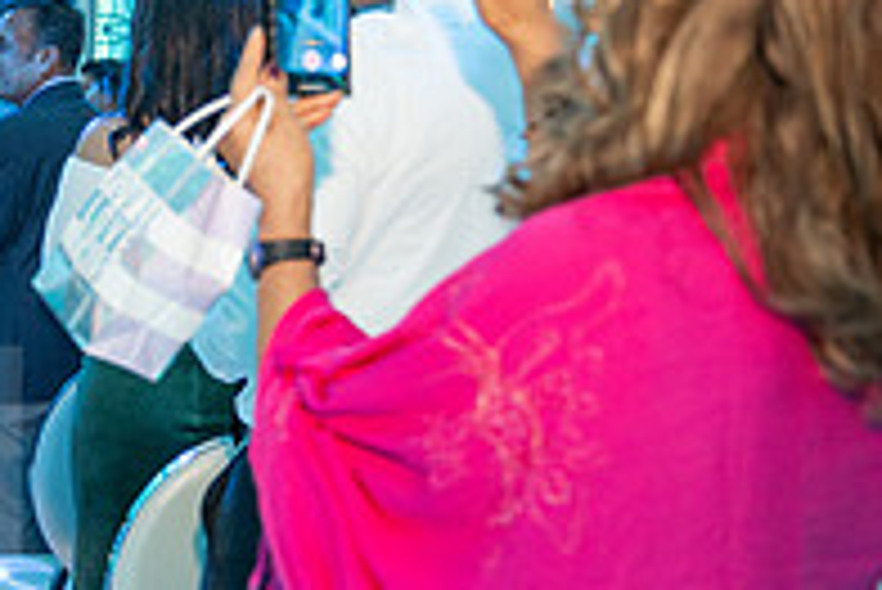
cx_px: -360
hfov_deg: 23.8
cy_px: 453
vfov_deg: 19.1
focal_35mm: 71
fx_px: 1741
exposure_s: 1/125
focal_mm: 24
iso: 1600
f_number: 2.8
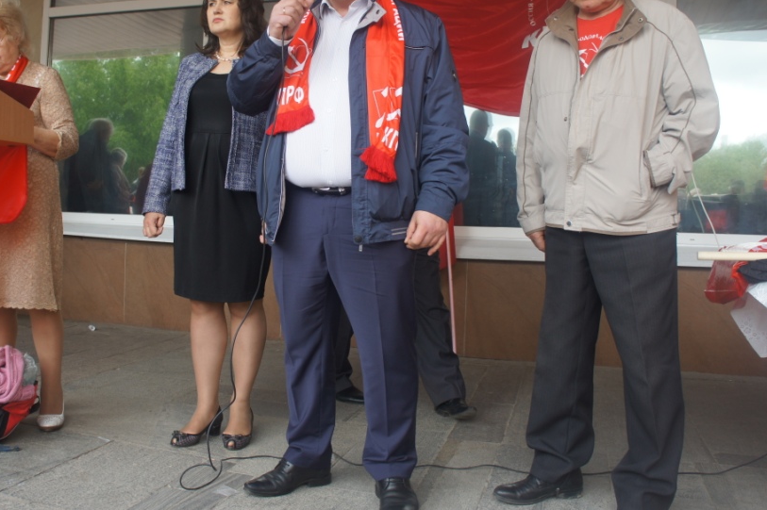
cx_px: 336
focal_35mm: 34
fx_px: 724
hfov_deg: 55.7
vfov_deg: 38.7
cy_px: 214
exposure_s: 1/200
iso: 200
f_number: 4.5
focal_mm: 18
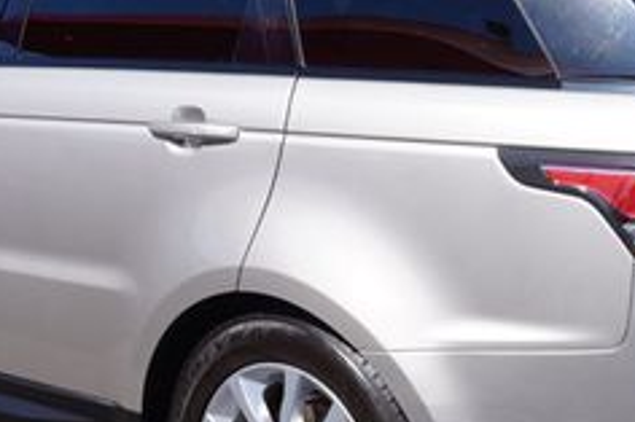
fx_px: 1504
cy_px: 269
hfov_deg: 23.8
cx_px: 331
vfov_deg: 16.0
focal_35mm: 85
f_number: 14
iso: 100
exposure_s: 1/100
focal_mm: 21
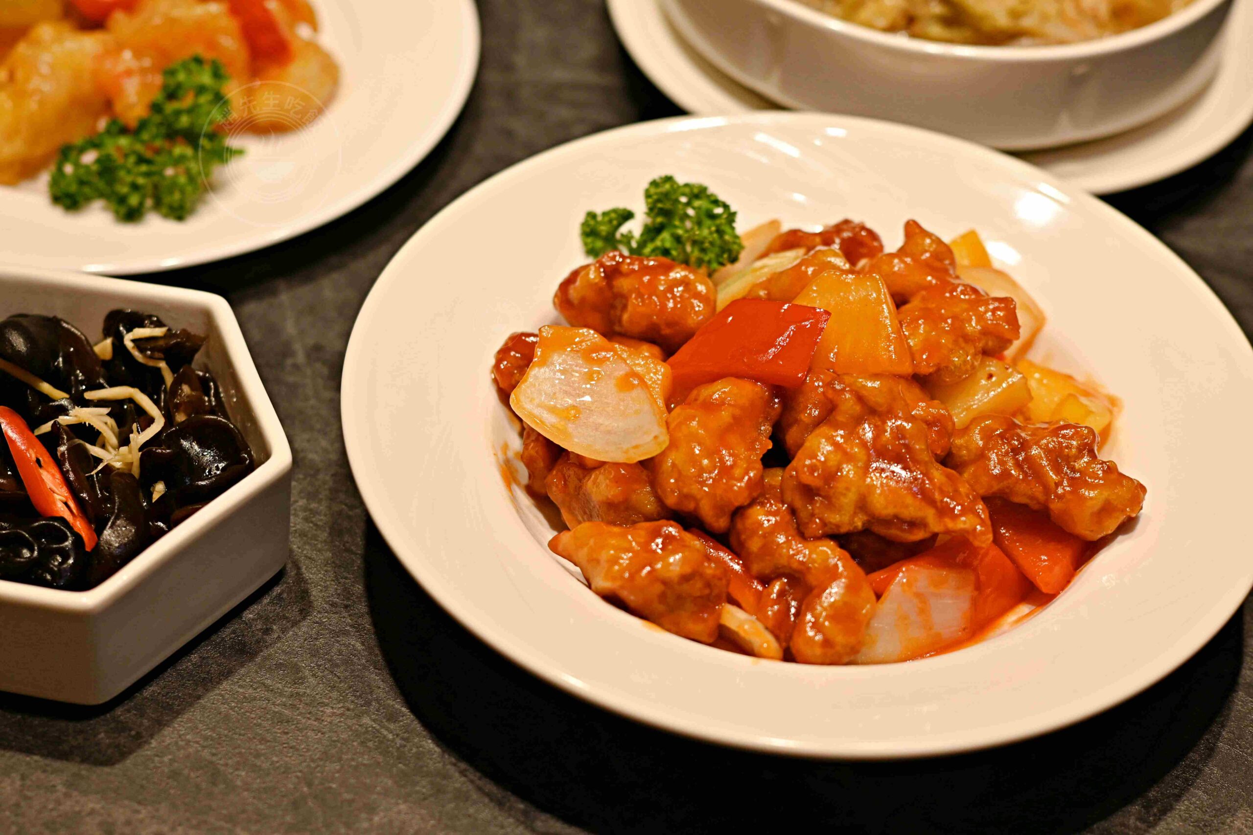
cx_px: 626
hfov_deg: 27.0
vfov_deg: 18.2
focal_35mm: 75
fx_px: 2610
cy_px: 418
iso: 100
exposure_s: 1/200
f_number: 2.8
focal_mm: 50
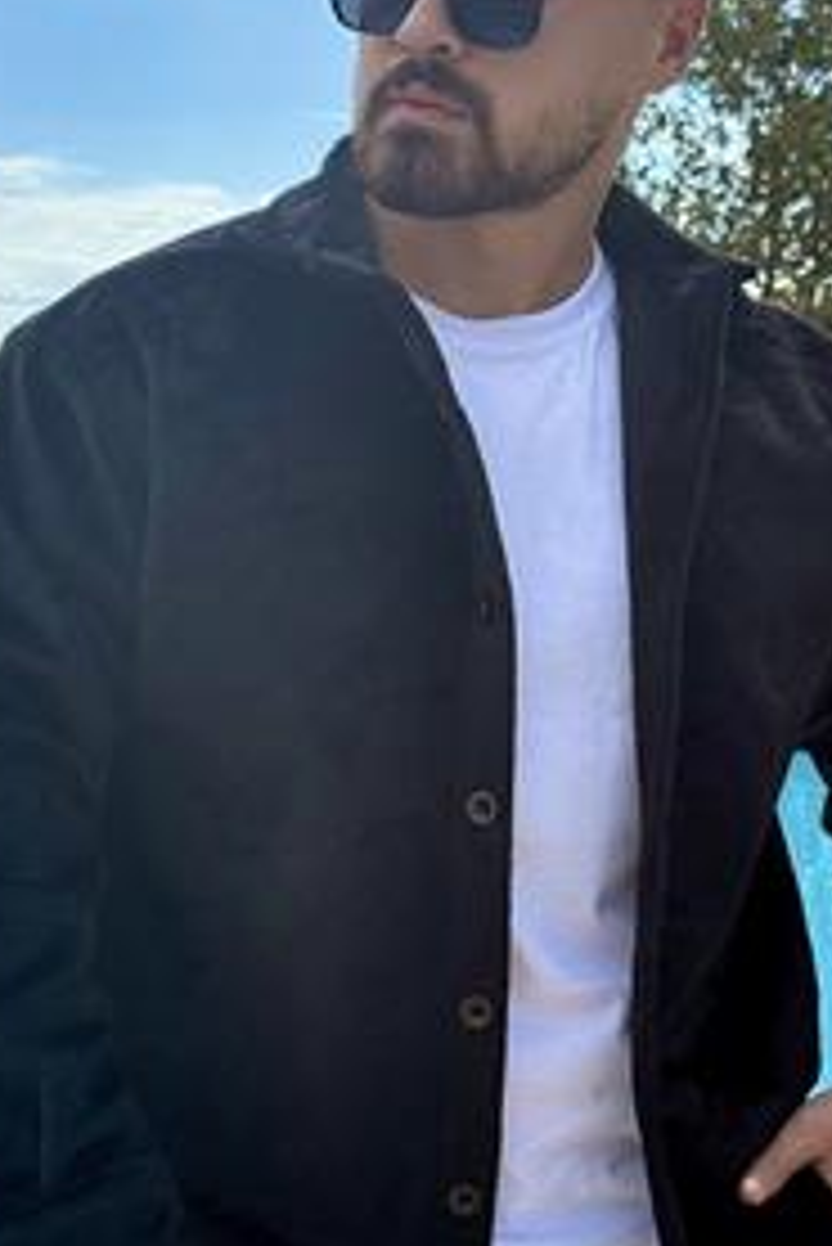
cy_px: 715
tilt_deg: -4.5
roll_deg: -0.3
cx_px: 432
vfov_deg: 24.2
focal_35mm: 84
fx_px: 2908
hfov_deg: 16.3
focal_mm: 6.76
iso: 100
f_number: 1.78
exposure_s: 1/4587
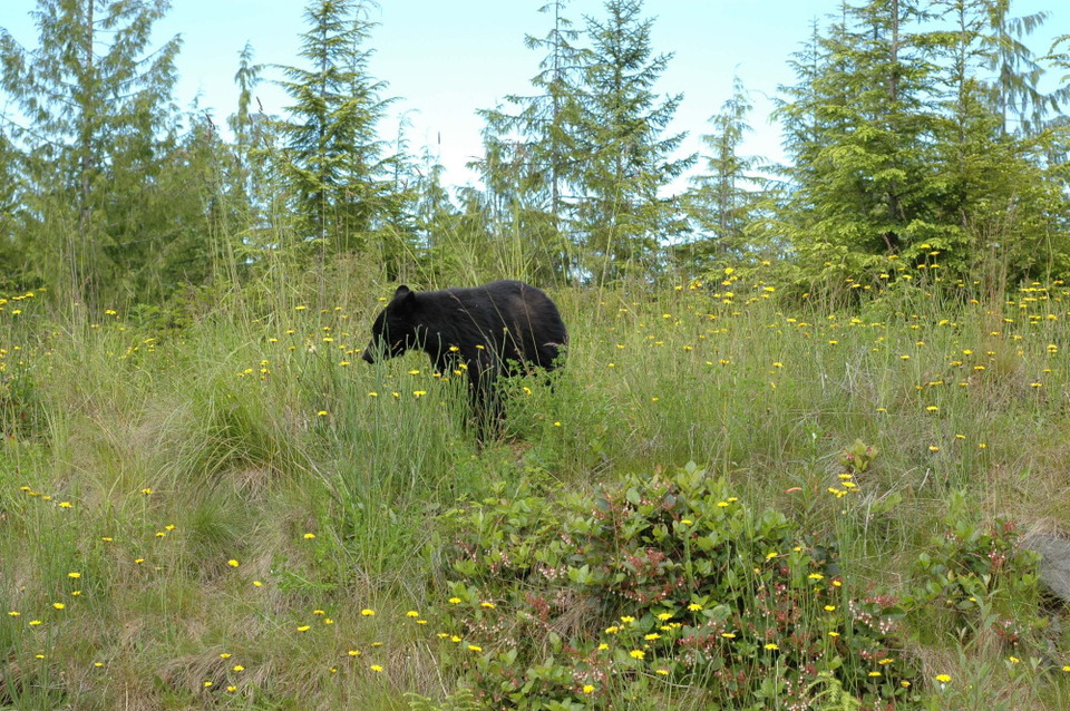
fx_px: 2227
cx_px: 535
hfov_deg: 27.0
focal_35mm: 75
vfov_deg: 18.1
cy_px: 356
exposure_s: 1/400
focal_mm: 50
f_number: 5.6
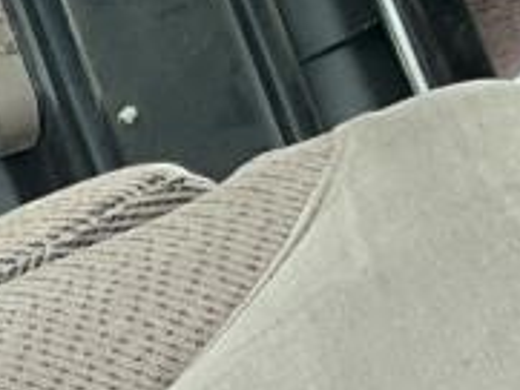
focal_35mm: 205
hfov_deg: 8.9
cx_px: -621
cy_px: 949
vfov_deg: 6.8
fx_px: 3082
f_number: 1.8
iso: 16
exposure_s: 1/136
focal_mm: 3
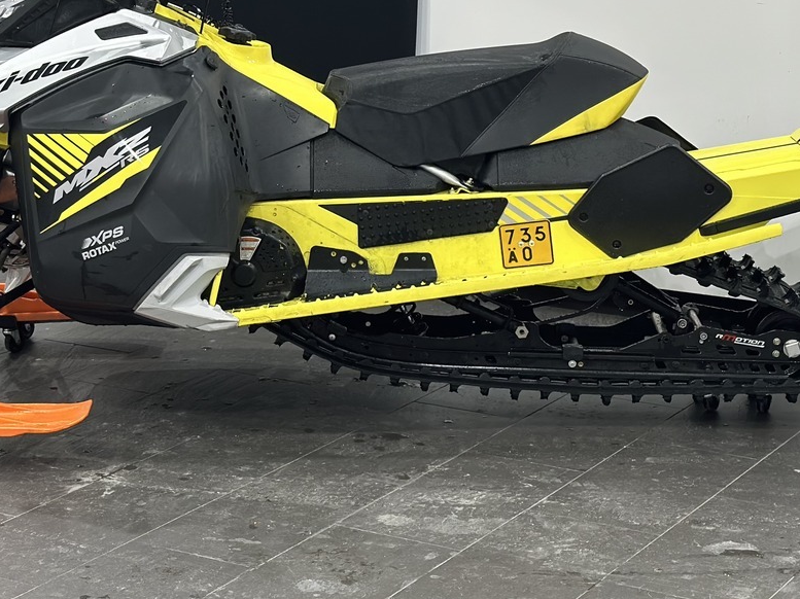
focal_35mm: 89
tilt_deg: -8.9
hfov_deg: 22.0
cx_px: 293
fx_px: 2056
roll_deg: +0.1
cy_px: 143
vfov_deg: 16.5
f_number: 1.78
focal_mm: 6.86
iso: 80
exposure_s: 1/100
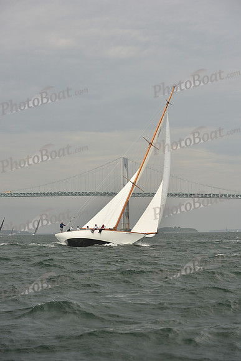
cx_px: 120
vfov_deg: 28.8
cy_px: 180
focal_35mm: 70
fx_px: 702
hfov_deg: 19.5
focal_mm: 70
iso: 250
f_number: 6.3
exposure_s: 1/640
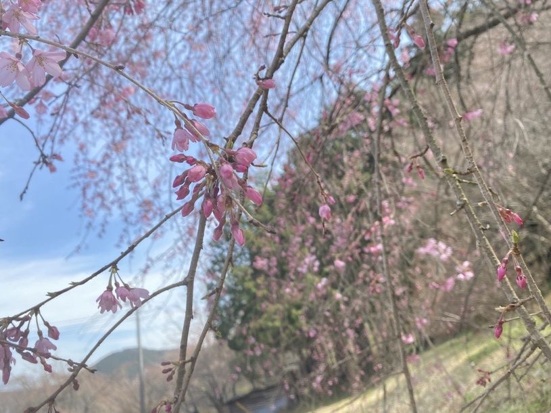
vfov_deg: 53.1
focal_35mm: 26
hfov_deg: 67.3
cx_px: 276
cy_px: 206
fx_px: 414
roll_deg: +11.7
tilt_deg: +21.5
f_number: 1.8
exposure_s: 1/1300
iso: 32
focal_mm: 4.25
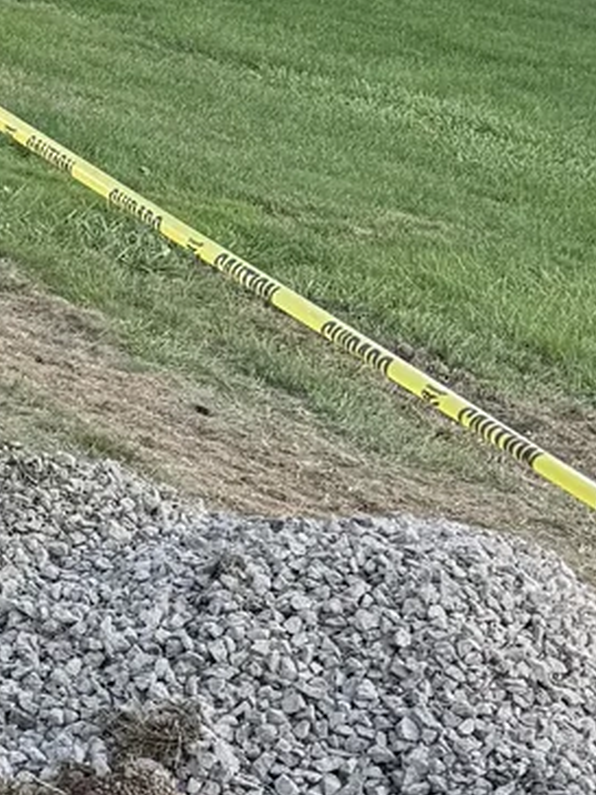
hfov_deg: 9.8
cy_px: 277
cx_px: -875
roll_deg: -10.6
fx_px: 3030
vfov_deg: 14.9
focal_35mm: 132
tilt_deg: -17.6
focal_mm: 6.8
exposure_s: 1/685
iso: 80
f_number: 1.8
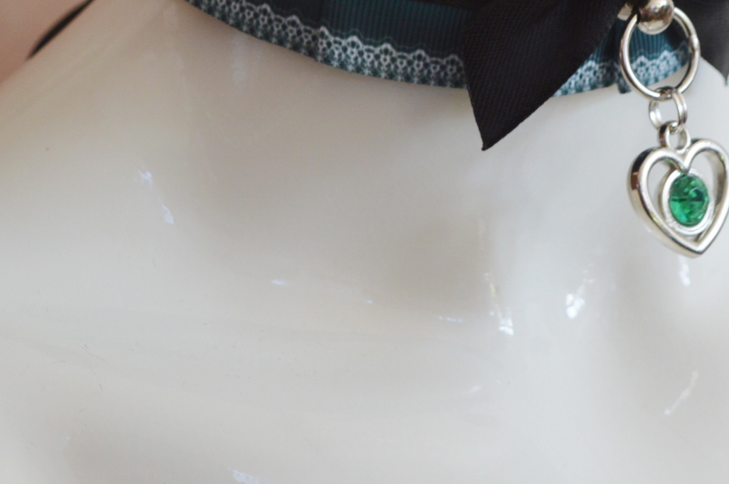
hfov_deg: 13.1
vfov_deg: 8.7
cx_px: 627
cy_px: -6
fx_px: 3156
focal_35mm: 156
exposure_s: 1/100
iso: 400
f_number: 5.3
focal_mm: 48
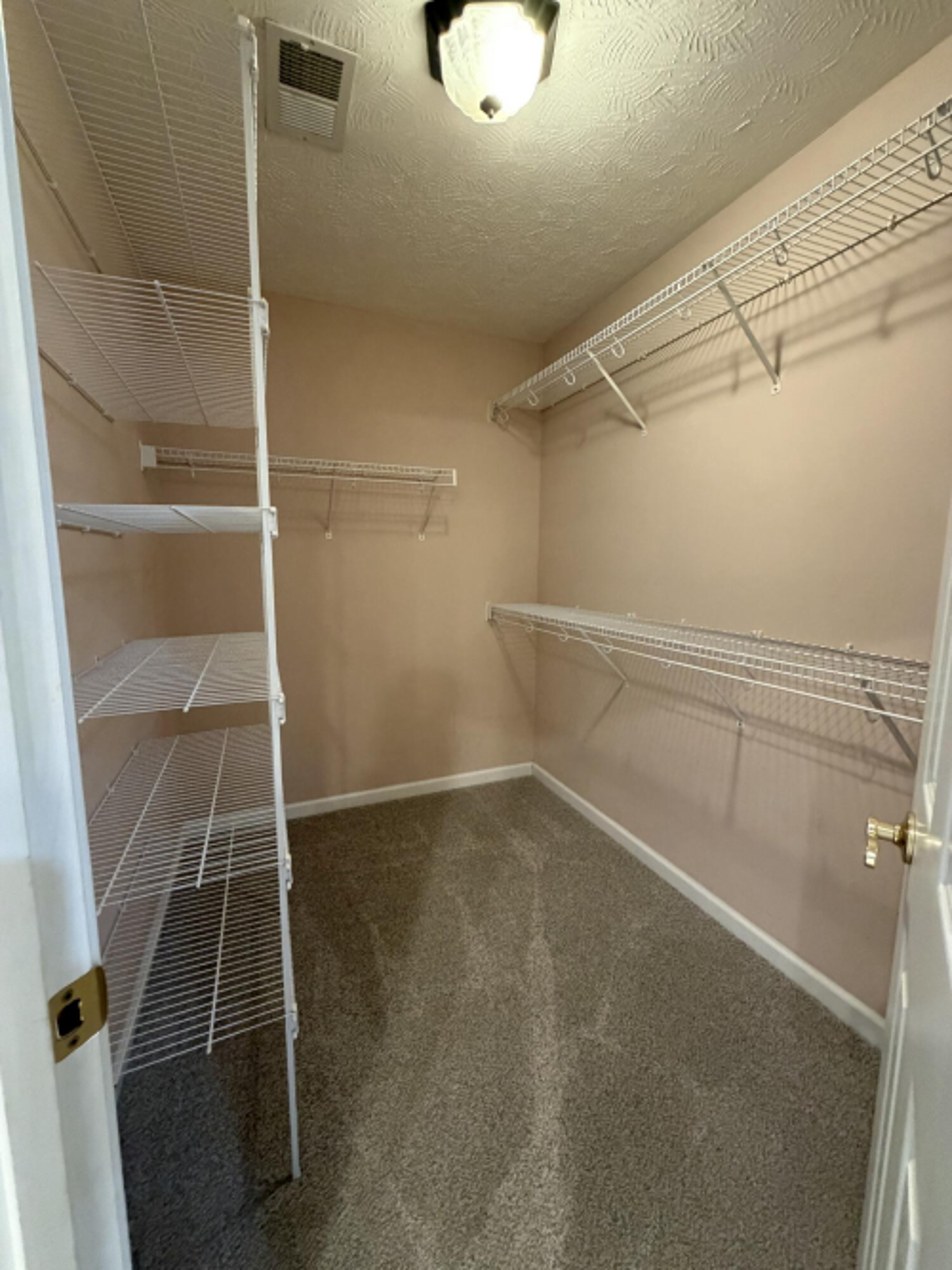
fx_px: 514
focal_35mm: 14
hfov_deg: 85.7
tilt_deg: -7.8
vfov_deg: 102.1
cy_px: 635
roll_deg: -0.4
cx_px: 476
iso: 640
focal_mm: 2.22
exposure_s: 1/60
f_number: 2.2
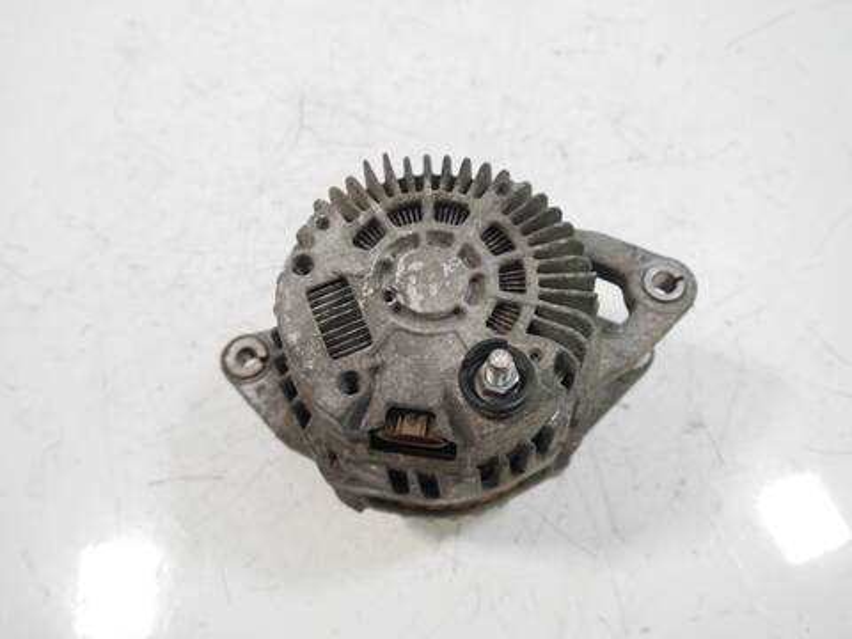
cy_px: 320
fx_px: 738
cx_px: 426
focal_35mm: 30
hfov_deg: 60.0
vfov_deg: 46.8
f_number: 3.6
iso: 1250
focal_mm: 15
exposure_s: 1/125
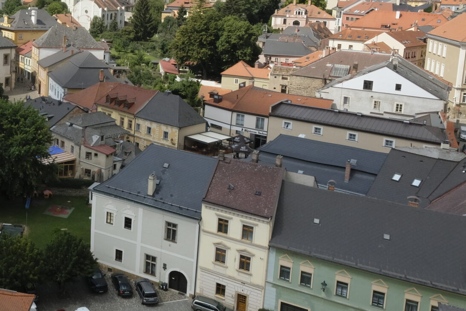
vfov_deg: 30.8
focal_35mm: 42
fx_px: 544
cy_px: 46
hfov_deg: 39.4
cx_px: -26
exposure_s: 1/400
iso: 400
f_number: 11
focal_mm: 12
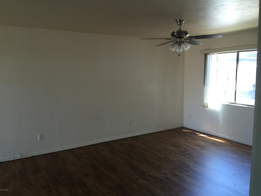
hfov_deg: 61.7
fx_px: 219
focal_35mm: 29
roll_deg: +1.4
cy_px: 98
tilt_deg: -7.6
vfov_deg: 48.2
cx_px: 130
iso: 40
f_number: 2.2
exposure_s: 1/30
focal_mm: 4.15
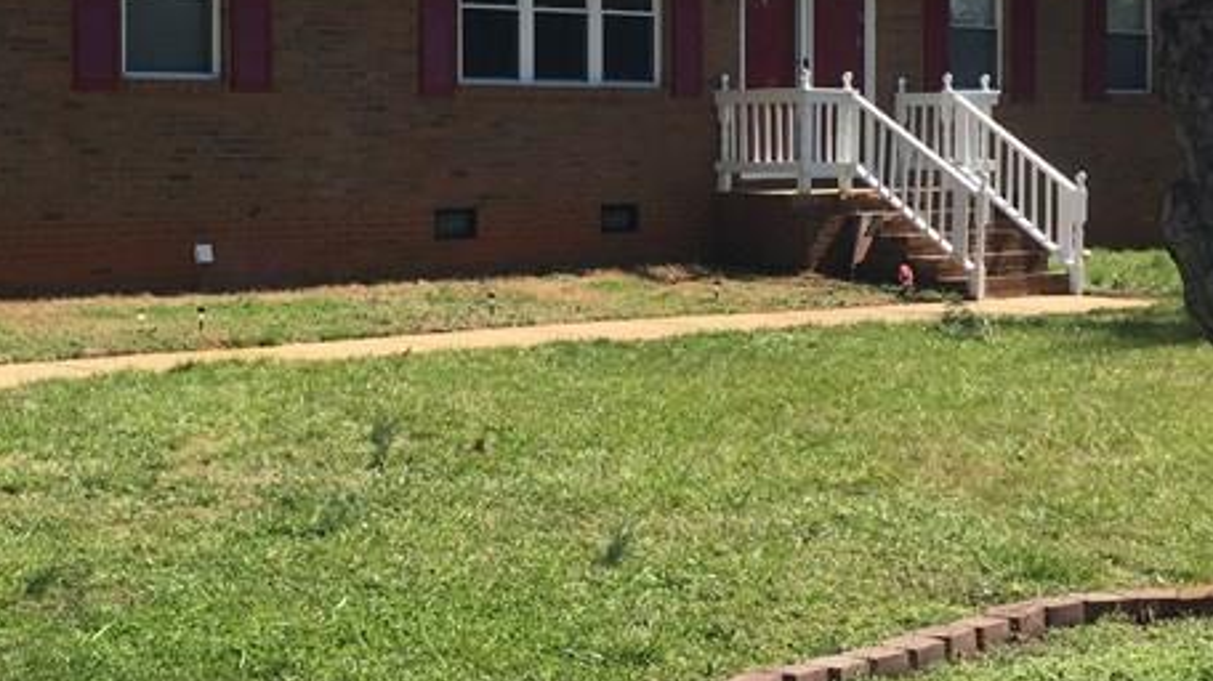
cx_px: 367
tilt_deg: -1.2
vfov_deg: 16.9
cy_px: 221
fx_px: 2283
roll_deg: +0.0
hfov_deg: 29.5
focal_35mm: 71
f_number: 2.2
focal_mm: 4.15
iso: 32
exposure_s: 1/1412
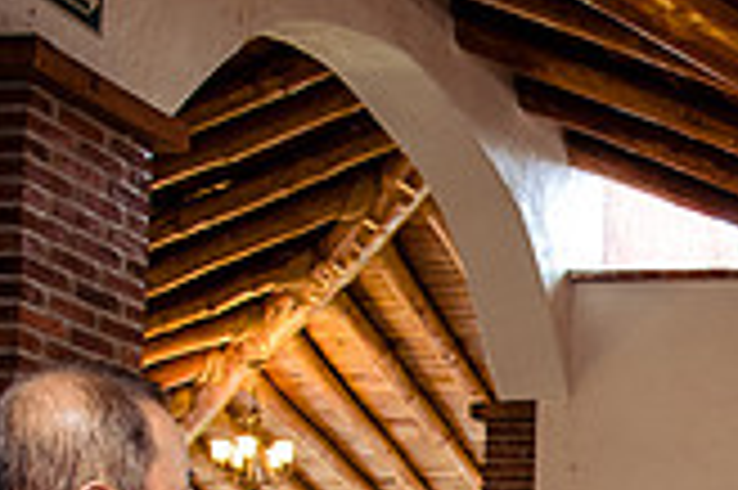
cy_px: 757
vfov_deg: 14.8
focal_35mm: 85
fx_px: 1741
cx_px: 972
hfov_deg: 21.5
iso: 1250
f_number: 5.6
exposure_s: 1/125
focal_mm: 24
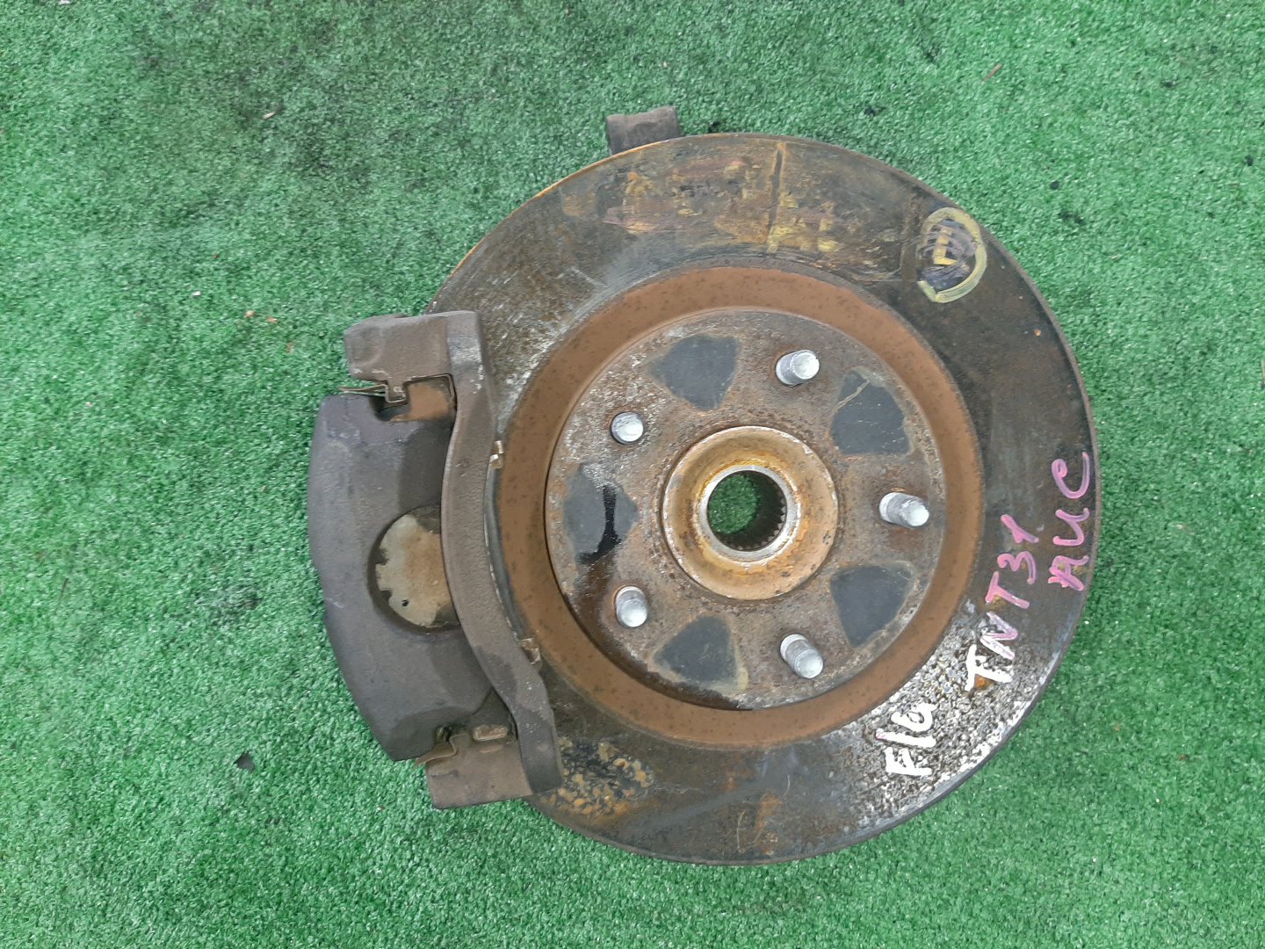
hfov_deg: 67.3
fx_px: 950
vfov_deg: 53.1
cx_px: 632
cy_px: 474
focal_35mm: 26
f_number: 1.7
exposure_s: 1/33
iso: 205
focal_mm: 3.93
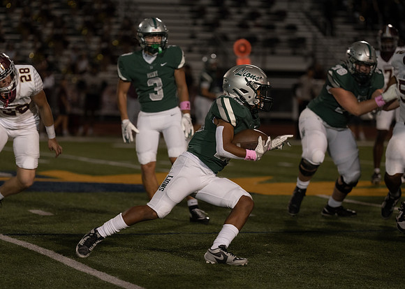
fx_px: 2279
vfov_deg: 7.3
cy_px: 172
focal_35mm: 198
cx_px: 208
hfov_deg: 10.2
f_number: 2.8
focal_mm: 154
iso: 1000
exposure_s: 1/1000
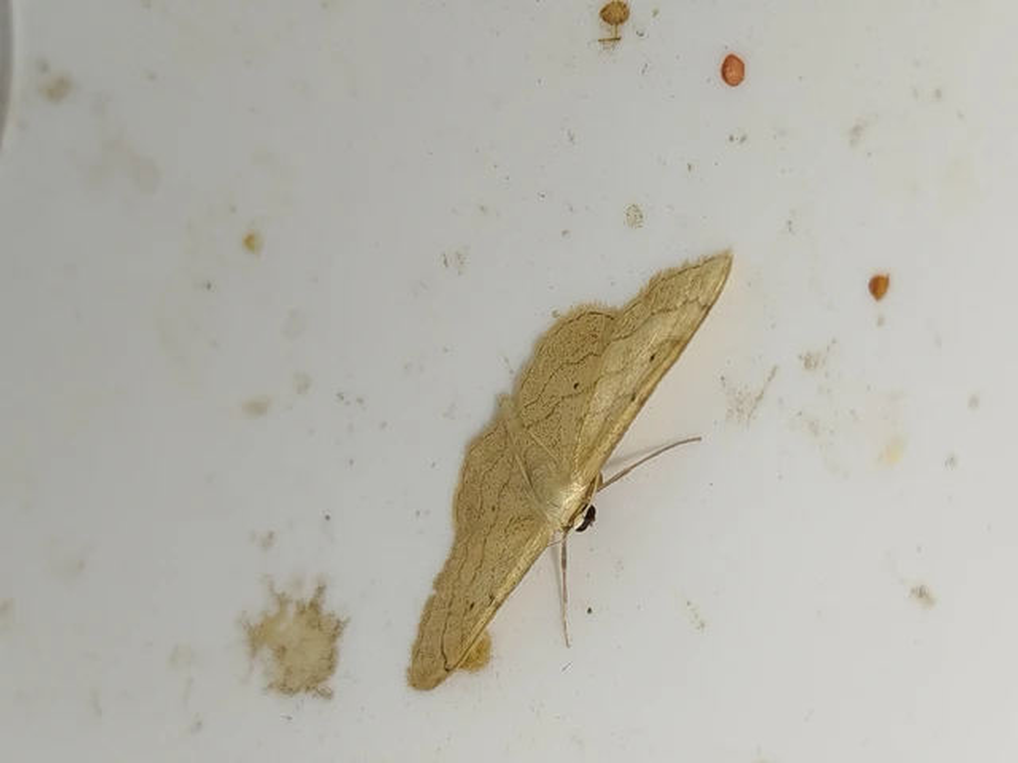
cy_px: 382
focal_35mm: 72
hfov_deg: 27.0
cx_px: 509
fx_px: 2117
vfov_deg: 20.4
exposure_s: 1/50
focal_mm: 5.31
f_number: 1.7
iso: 64
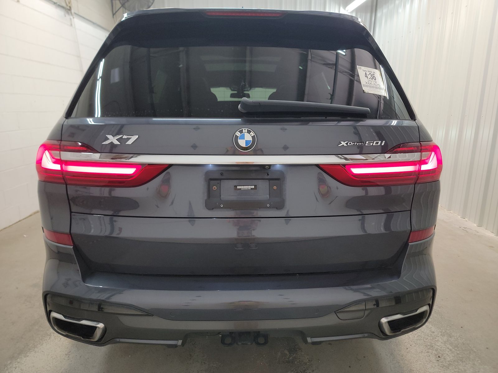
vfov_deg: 56.8
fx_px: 345
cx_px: 249
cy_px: 186
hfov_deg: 71.6
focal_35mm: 24
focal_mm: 6.7
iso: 296
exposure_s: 1/59
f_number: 1.8
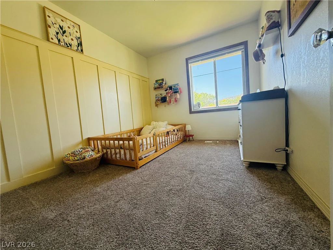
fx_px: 135
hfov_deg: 102.1
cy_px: 125
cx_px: 166
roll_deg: +4.3
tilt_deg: -3.2
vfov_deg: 85.7
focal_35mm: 14
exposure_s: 1/99
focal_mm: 2.22
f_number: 2.2
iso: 100
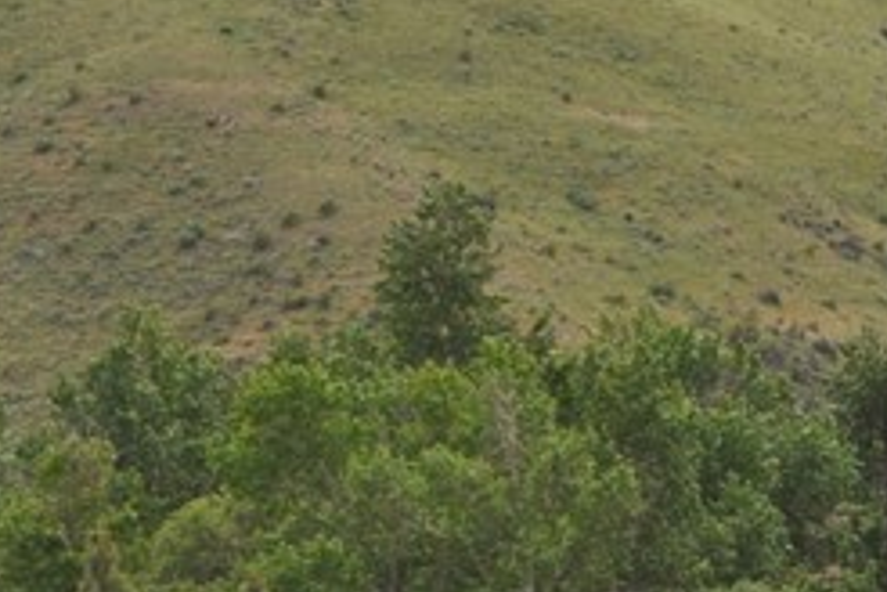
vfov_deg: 3.8
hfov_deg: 5.7
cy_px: -90
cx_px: 321
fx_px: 8973
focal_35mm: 364
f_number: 14
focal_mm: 55
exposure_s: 1/200
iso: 200
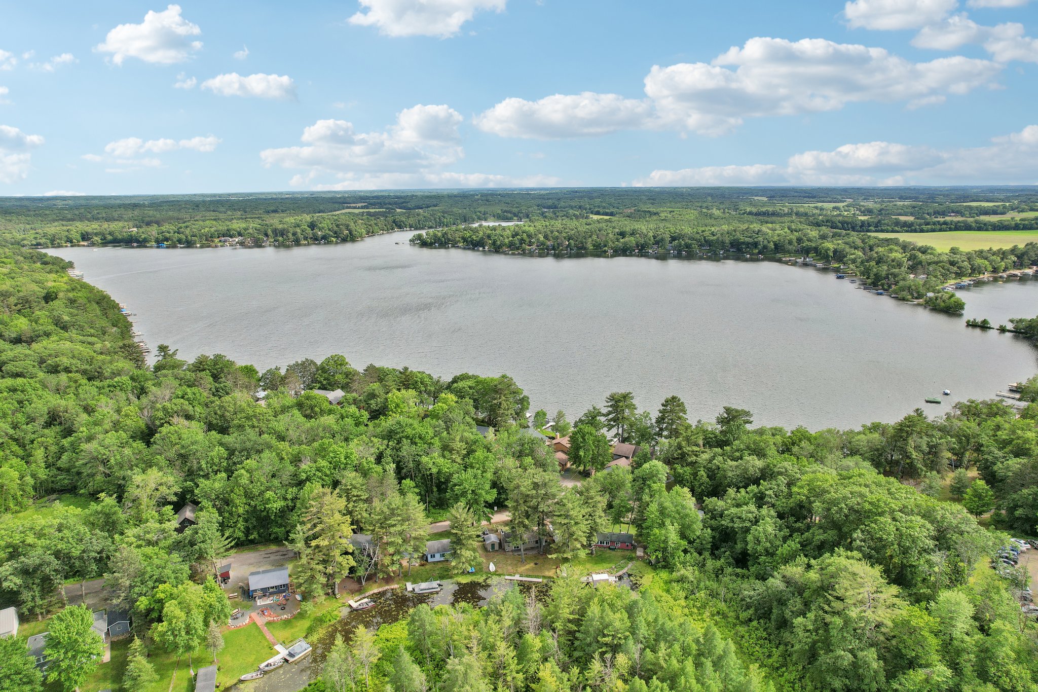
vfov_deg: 57.2
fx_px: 634
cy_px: 346
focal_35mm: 22
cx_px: 519
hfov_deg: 78.6
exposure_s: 1/1600
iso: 110
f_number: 2.8
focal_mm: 8.4
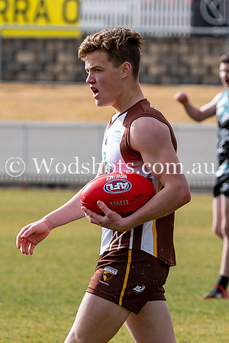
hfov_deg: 1.8
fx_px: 7144
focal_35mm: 749
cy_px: 184
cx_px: 99
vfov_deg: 2.8
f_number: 4
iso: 110
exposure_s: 1/1000
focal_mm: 140
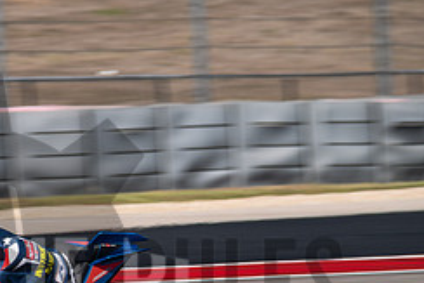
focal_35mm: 499
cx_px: -24
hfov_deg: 4.1
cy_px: 287
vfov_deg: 2.8
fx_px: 5880
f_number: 5.6
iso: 160
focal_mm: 140
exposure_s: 1/200
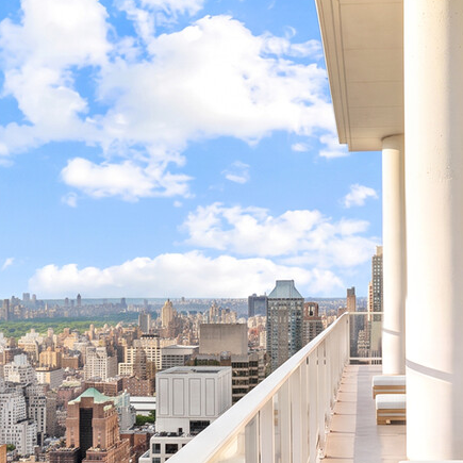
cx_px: 314
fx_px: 620
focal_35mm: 41
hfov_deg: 40.3
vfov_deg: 40.5
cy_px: 302
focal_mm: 14
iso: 250
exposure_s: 1/30
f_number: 22
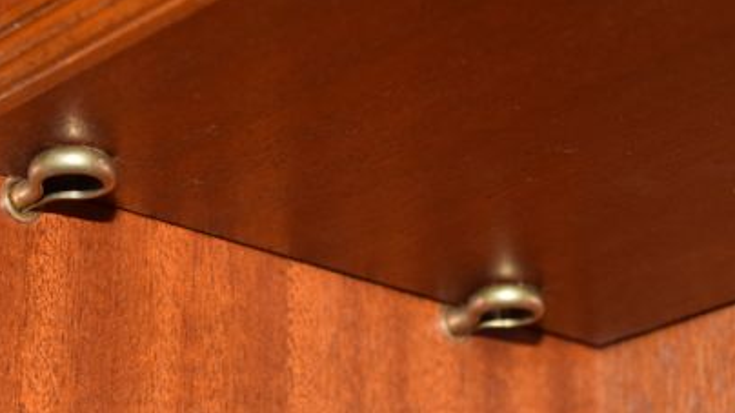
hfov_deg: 15.7
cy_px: 208
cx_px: 389
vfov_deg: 8.9
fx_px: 2666
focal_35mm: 137
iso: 400
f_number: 5.6
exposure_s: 1/125
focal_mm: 55
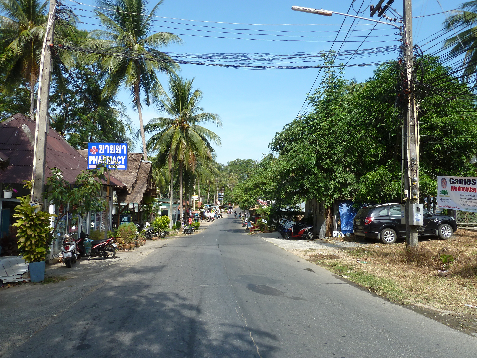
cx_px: 238
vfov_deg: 54.9
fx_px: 344
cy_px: 179
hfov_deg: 69.4
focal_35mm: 25
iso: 80
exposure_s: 1/320
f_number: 4
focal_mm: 4.1
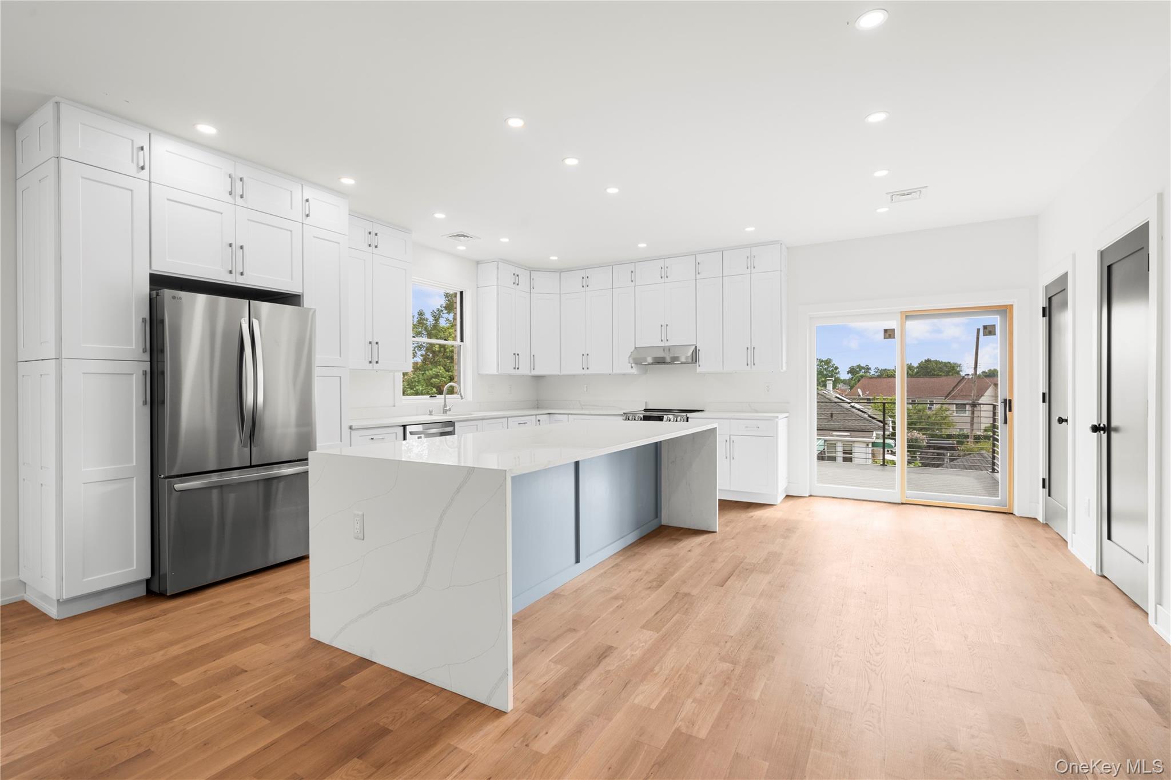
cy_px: 390
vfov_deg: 73.7
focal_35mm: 16
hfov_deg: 96.7
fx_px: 520
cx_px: 586
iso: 200
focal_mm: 16
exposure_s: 1/6
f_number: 9
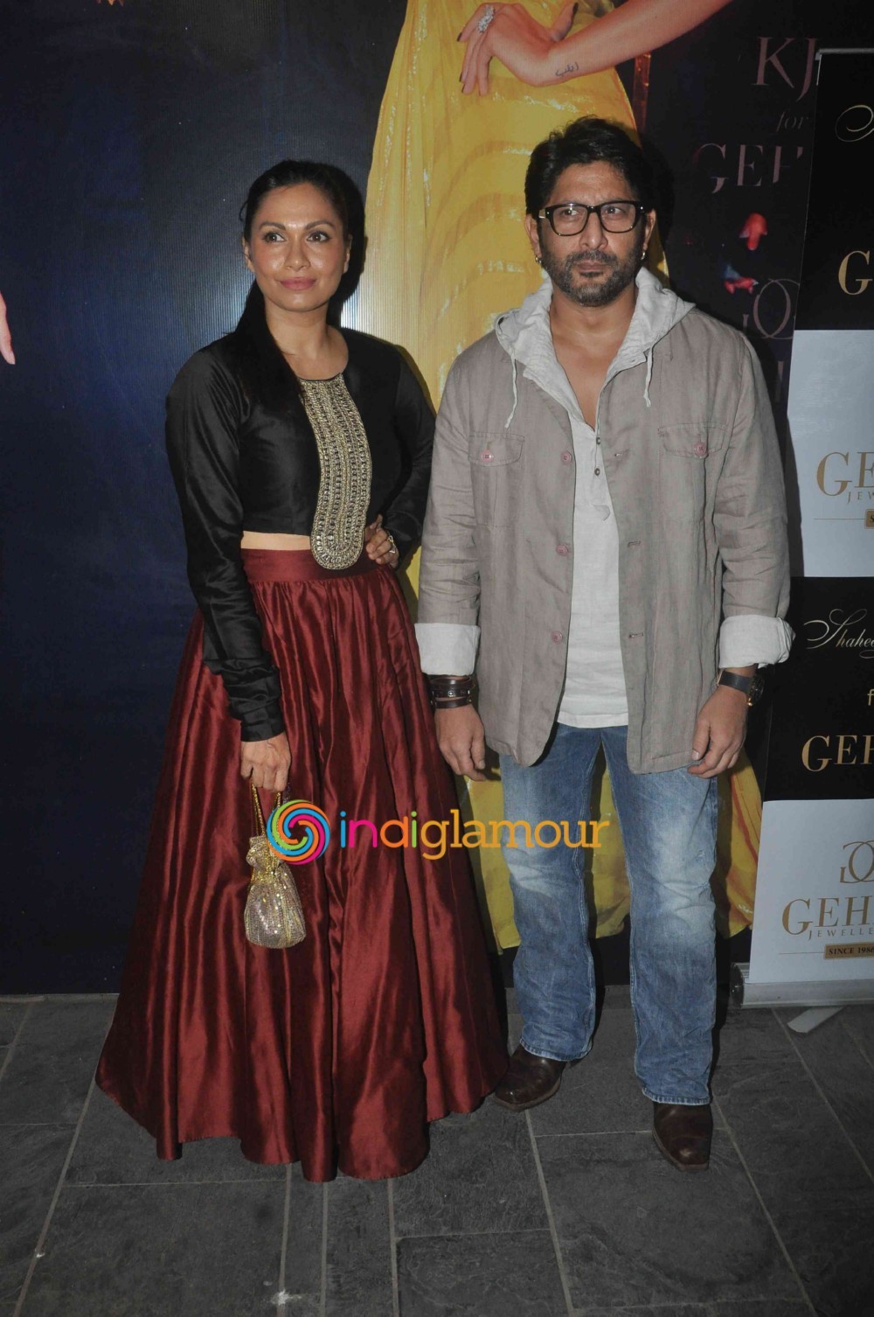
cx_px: 437
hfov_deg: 41.6
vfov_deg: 59.6
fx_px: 1150
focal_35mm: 32
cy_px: 658
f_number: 10
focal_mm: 21
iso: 1000
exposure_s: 1/250
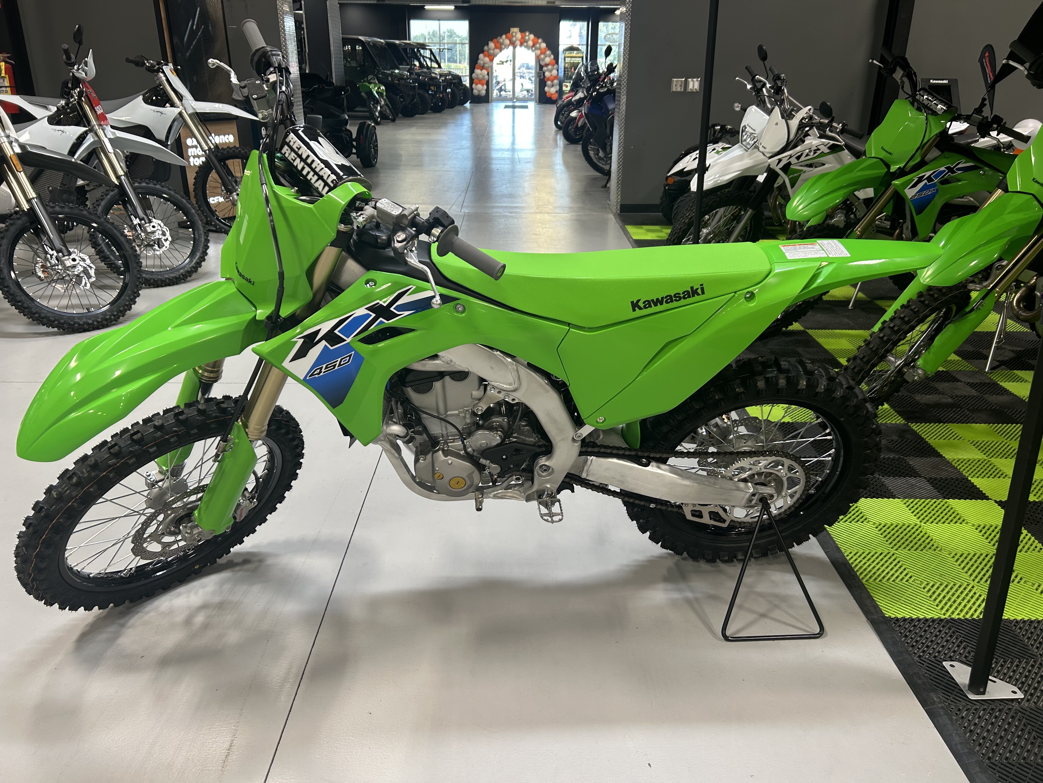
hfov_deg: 67.3
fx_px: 783
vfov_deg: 53.1
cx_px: 522
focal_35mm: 26
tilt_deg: -22.3
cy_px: 392
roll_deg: -0.6
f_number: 1.5
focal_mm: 5.7
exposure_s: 1/60
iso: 80
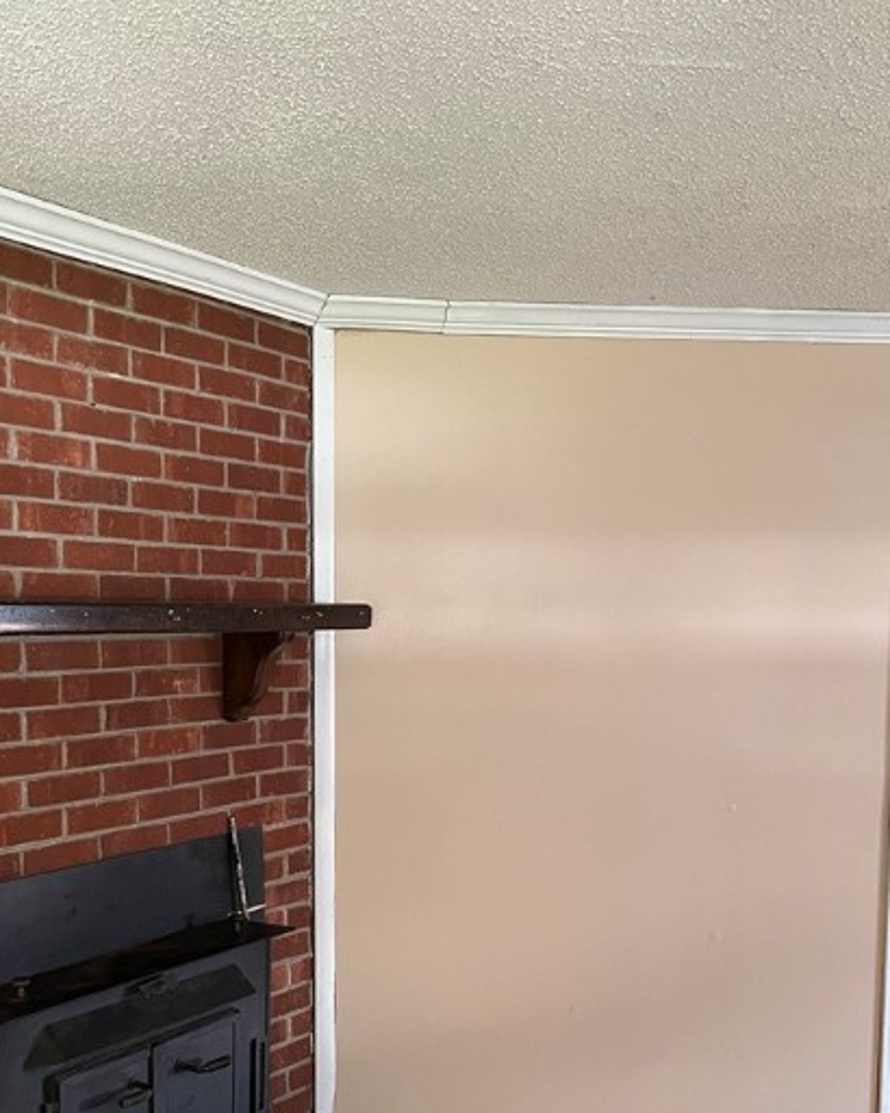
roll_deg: +0.4
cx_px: 336
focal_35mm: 38
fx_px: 1252
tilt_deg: -6.8
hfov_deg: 38.9
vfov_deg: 47.3
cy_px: 727
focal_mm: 5.1
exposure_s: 1/60
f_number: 1.6
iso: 500
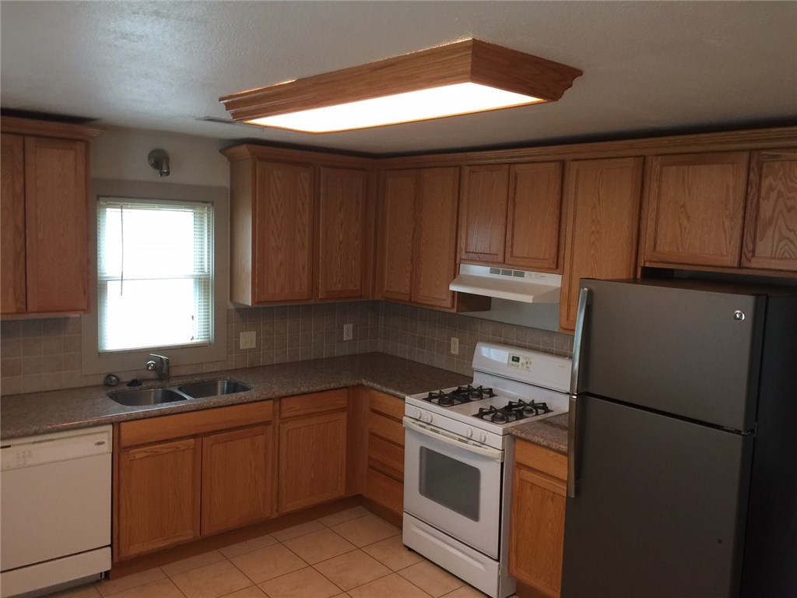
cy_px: 299
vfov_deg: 48.2
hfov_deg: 61.7
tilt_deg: -6.2
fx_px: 668
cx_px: 398
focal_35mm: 29
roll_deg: -2.3
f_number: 2.2
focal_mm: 4.15
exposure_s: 1/15
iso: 64
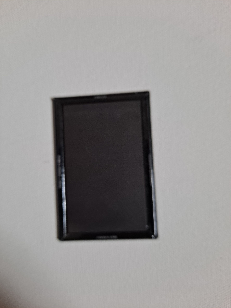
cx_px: 116
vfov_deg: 69.4
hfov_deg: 54.9
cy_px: 154
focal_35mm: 25
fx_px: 222
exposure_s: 1/33
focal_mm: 4.6
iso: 250
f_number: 2
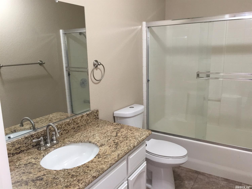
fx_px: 211
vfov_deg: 48.2
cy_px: 94
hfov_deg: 61.7
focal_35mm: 29
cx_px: 126
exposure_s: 1/30
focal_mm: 4.15
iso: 100
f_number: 2.2
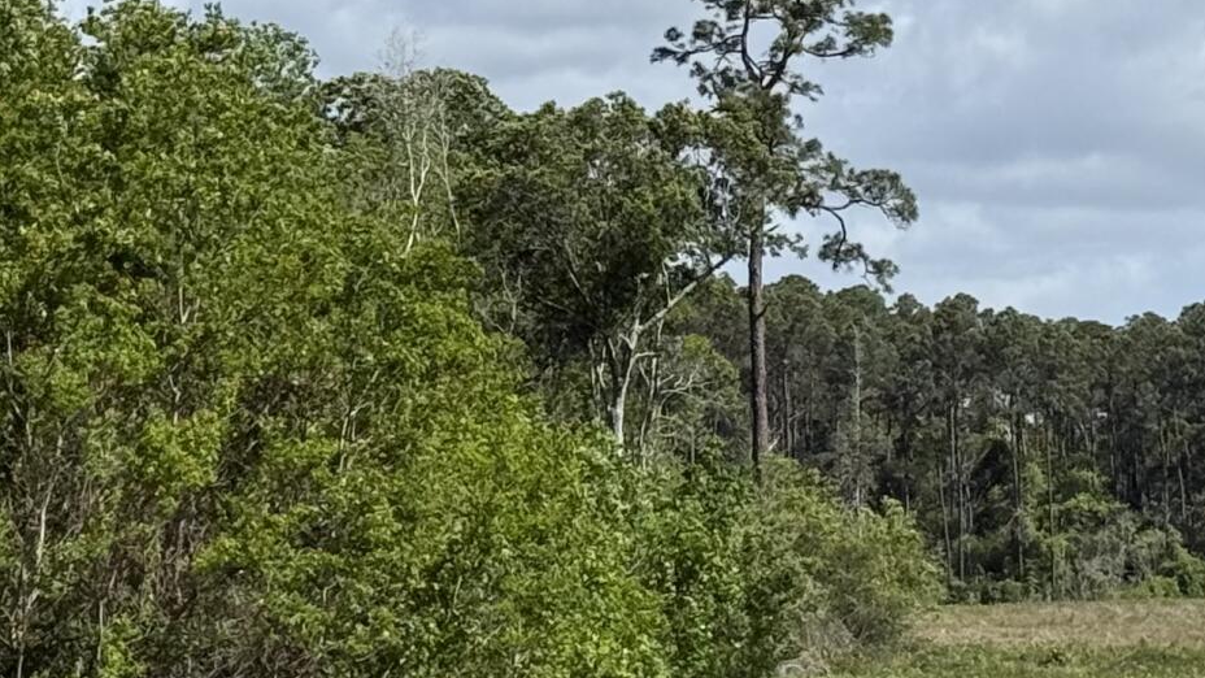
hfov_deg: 12.7
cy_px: 103
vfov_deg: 7.2
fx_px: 5400
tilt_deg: +4.9
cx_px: 679
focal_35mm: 169
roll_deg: +0.3
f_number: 1.78
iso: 64
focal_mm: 6.76
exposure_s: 1/6536
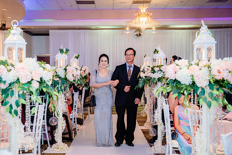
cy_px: 75
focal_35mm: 59
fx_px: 377
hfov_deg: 34.1
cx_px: 101
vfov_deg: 23.2
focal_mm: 52
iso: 1600
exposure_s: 1/160
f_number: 3.5
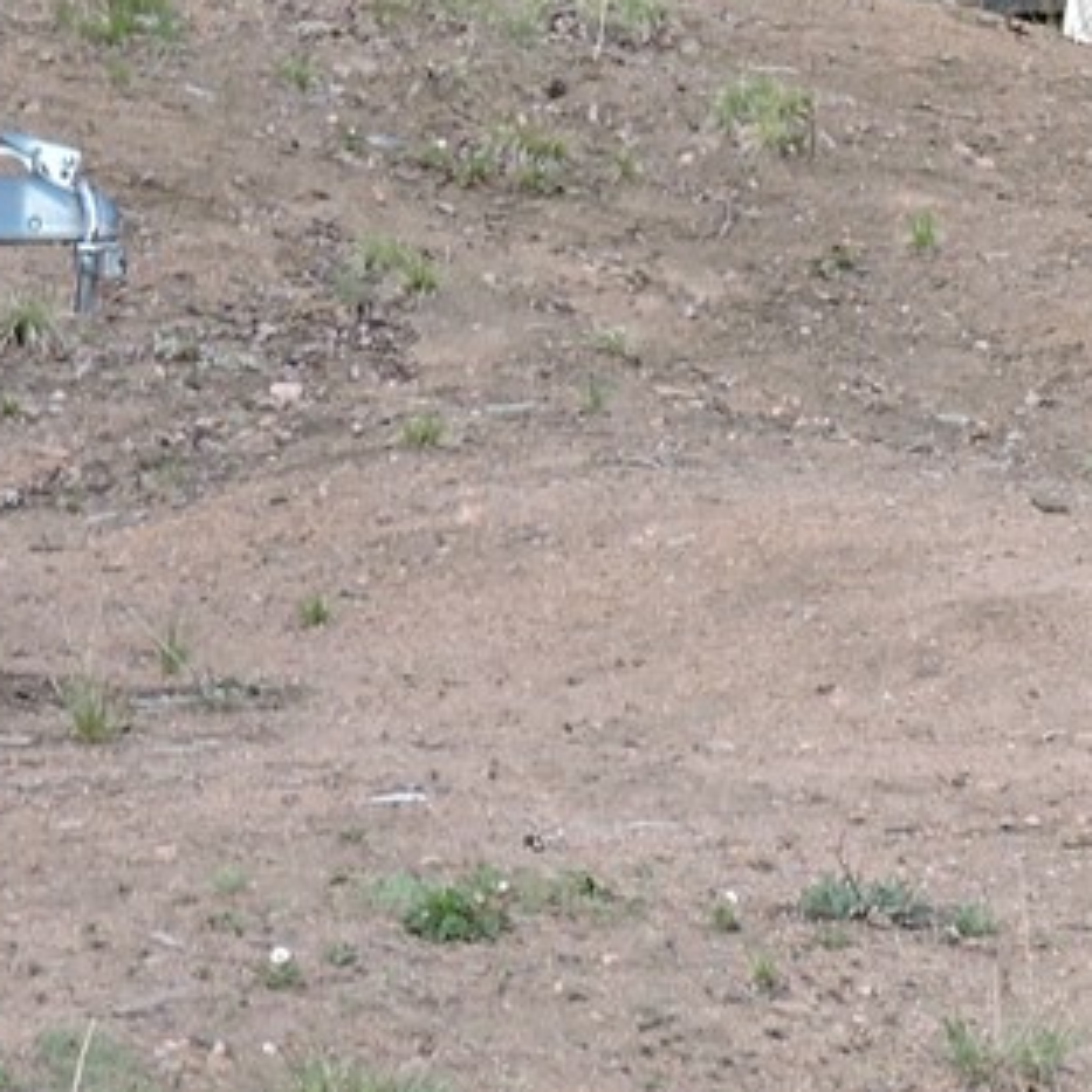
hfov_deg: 8.1
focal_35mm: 214
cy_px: 162
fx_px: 7638
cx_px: 1239
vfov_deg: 8.2
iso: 100
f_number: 3.5
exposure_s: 1/80
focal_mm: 8.4
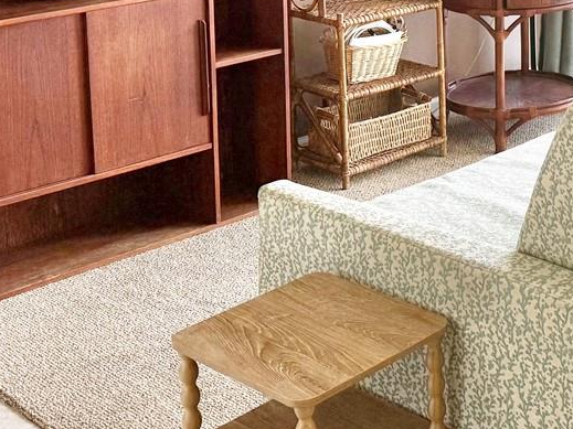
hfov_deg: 24.6
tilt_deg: -5.7
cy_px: -114
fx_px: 1225
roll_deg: +0.6
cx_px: 630
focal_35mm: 74
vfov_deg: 18.6
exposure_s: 1/121
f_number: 1.78
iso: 100
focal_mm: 6.76
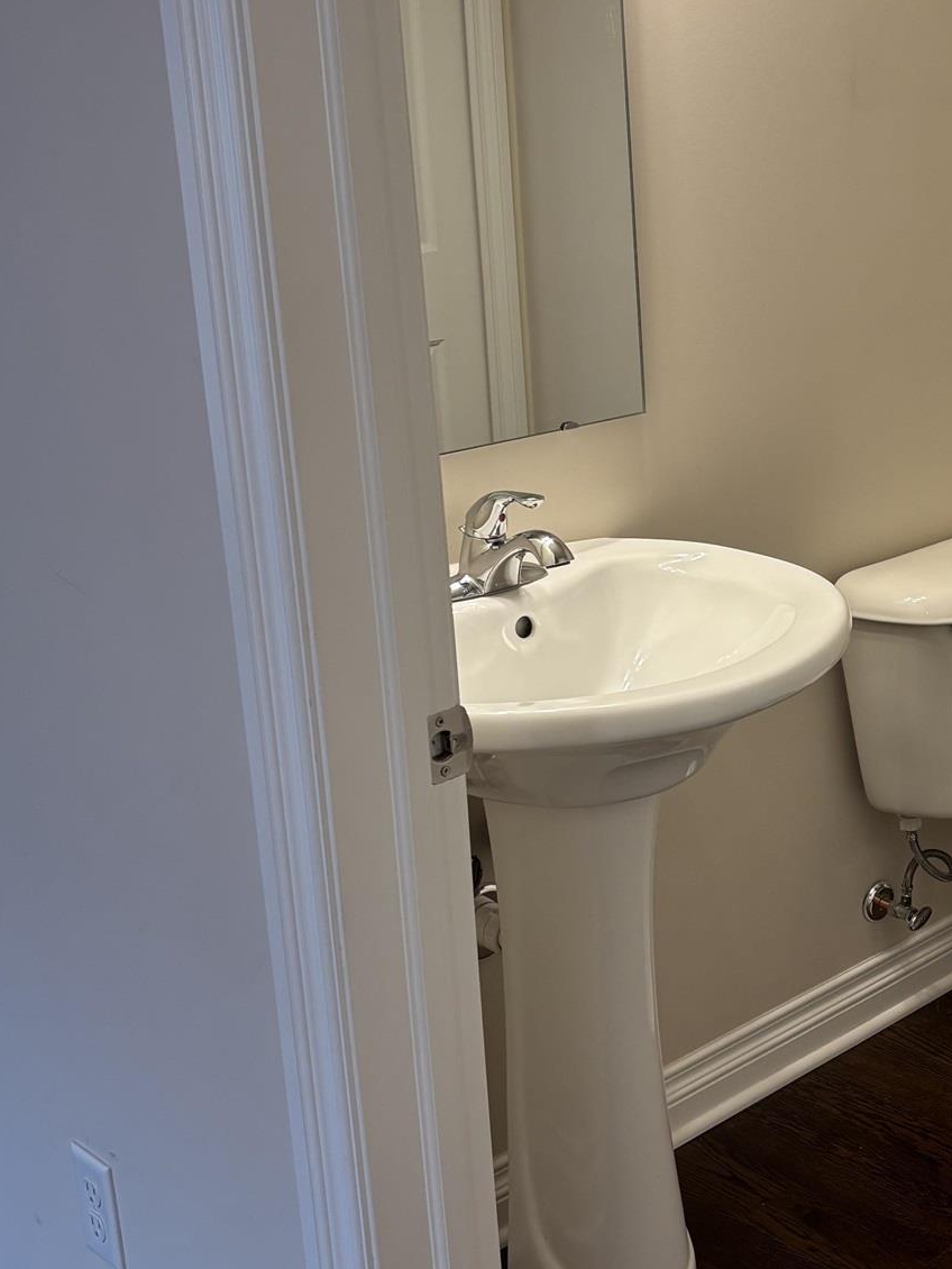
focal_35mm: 53
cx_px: 894
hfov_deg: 26.4
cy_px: 606
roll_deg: -0.4
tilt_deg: -19.2
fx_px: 1943
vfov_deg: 36.2
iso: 80
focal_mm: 5.96
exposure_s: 1/120
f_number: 1.6
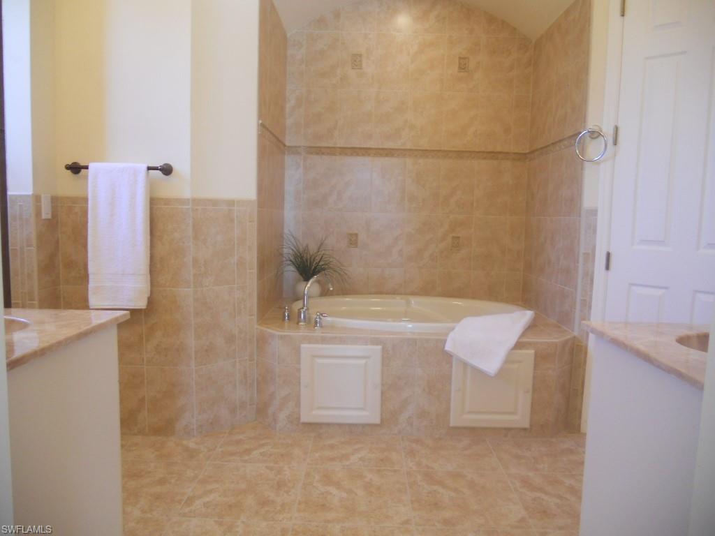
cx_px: 358
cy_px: 268
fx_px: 558
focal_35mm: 27
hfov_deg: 65.3
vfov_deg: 51.4
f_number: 3.2
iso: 160
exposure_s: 1/30
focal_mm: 4.9
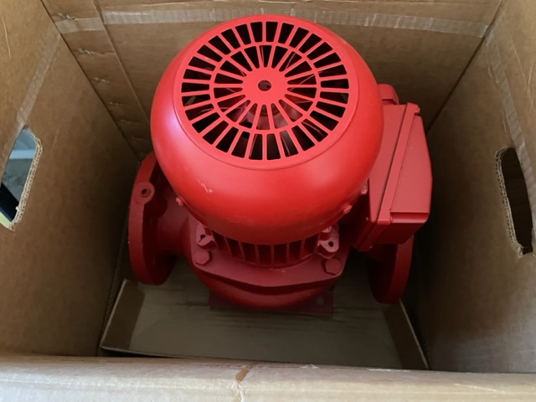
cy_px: 201
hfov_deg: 67.3
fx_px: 403
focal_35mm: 26
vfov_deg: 53.1
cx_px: 268
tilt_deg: -69.6
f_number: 1.6
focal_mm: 4.2
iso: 1000
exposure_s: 1/30
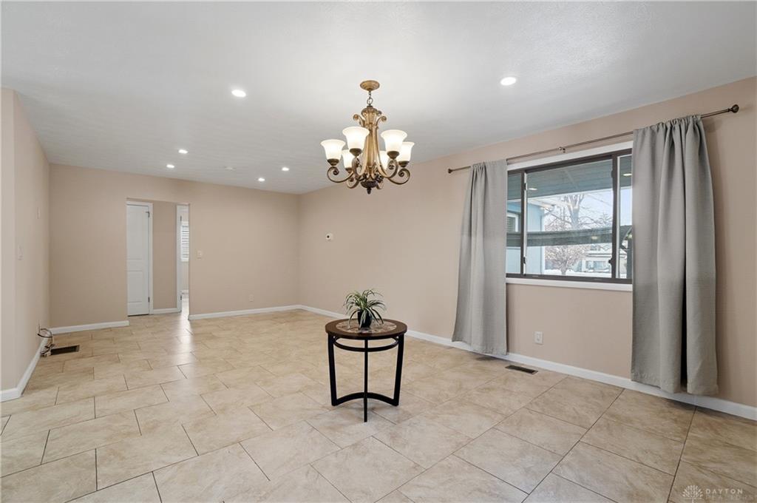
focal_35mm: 15
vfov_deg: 77.2
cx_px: 378
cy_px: 252
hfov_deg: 100.5
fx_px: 315
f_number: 4
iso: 100
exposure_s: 1/400
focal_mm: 10
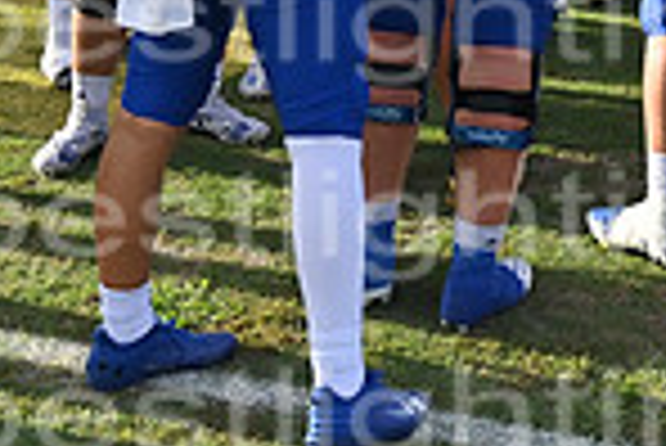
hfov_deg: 21.4
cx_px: 526
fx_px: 1741
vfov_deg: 13.5
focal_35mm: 94
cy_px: -266
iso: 900
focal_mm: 24
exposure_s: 1/8000
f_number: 4
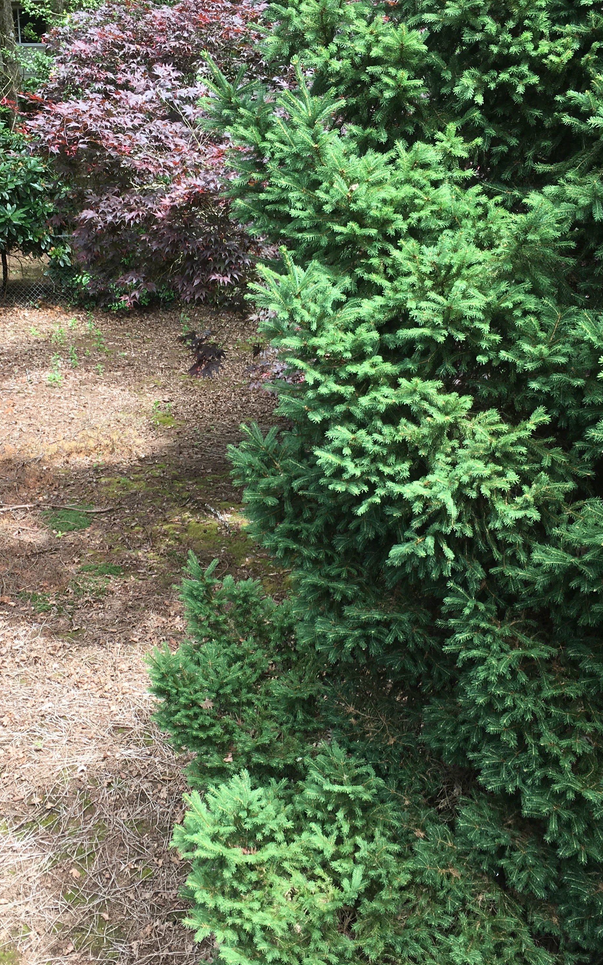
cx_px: 233
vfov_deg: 47.2
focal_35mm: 42
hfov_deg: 30.4
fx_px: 1105
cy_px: 475
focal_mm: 4.15
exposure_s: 1/276
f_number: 2.2
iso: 25
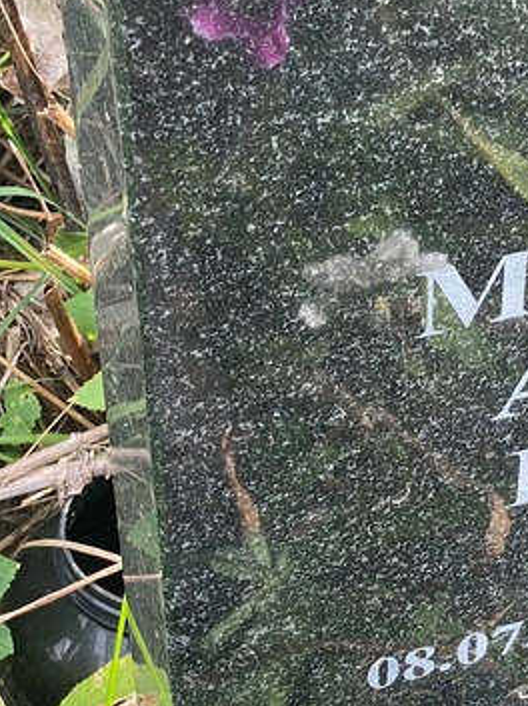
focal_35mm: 118
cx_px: 780
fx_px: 2404
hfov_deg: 12.0
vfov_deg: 16.7
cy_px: 334
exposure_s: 1/156
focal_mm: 6
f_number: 2
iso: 20
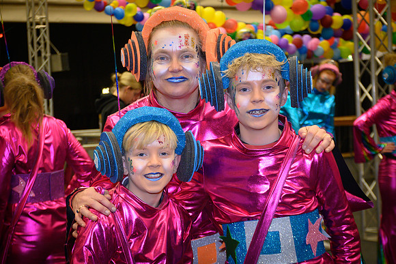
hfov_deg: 22.6
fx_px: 990
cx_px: 198
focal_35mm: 90
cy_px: 132
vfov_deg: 15.2
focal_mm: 60
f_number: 6.3
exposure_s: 1/60
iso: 1600
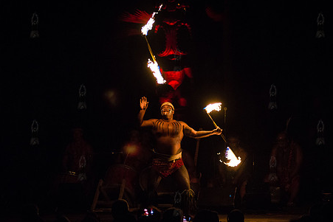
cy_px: 132
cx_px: 177
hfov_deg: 14.2
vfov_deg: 9.5
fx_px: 1332
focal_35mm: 144
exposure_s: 1/400
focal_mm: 112
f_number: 2.8
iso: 4000
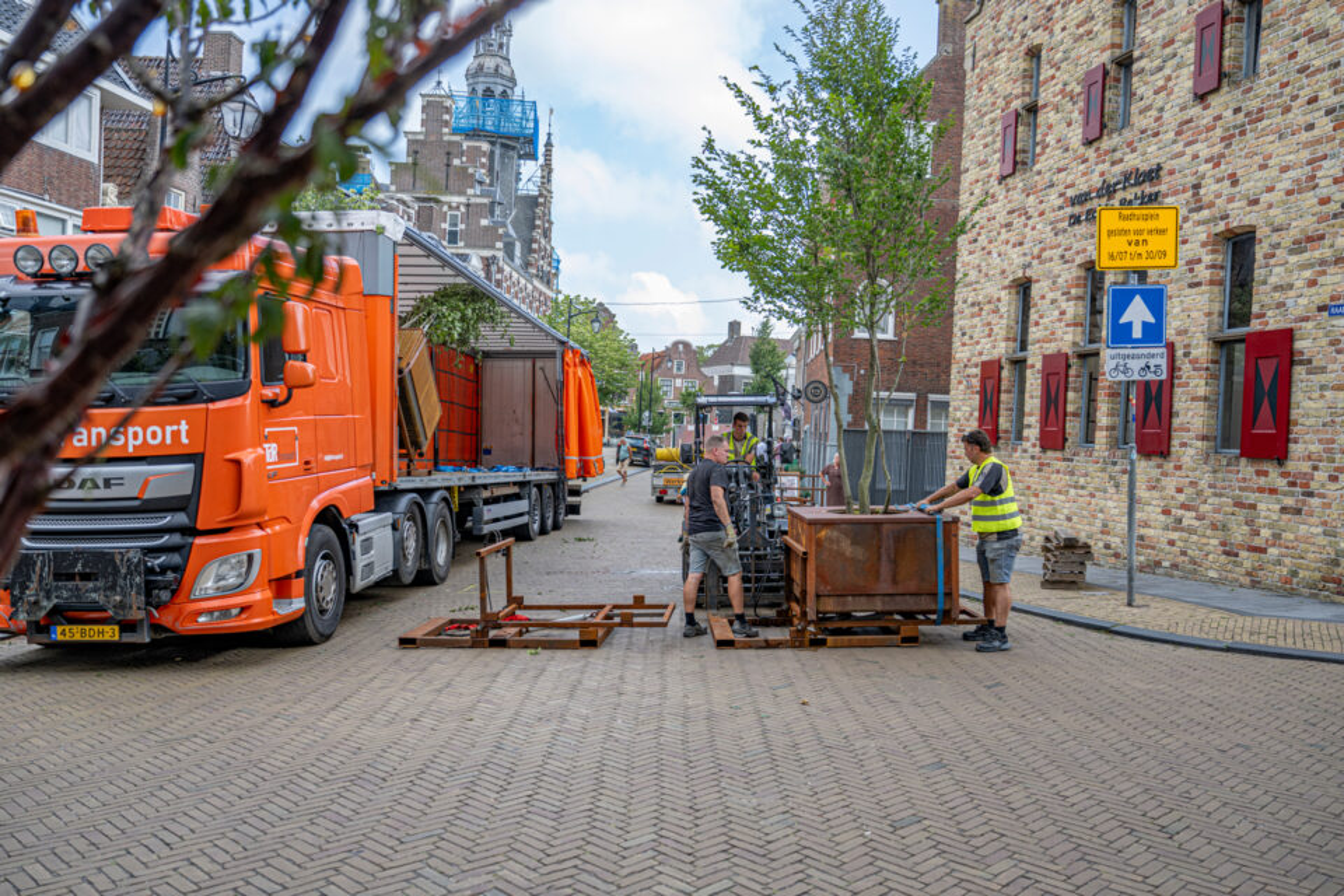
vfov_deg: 45.7
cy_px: 448
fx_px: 1064
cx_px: 672
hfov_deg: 64.6
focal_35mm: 28
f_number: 2.8
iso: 100
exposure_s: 1/500
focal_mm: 28.5
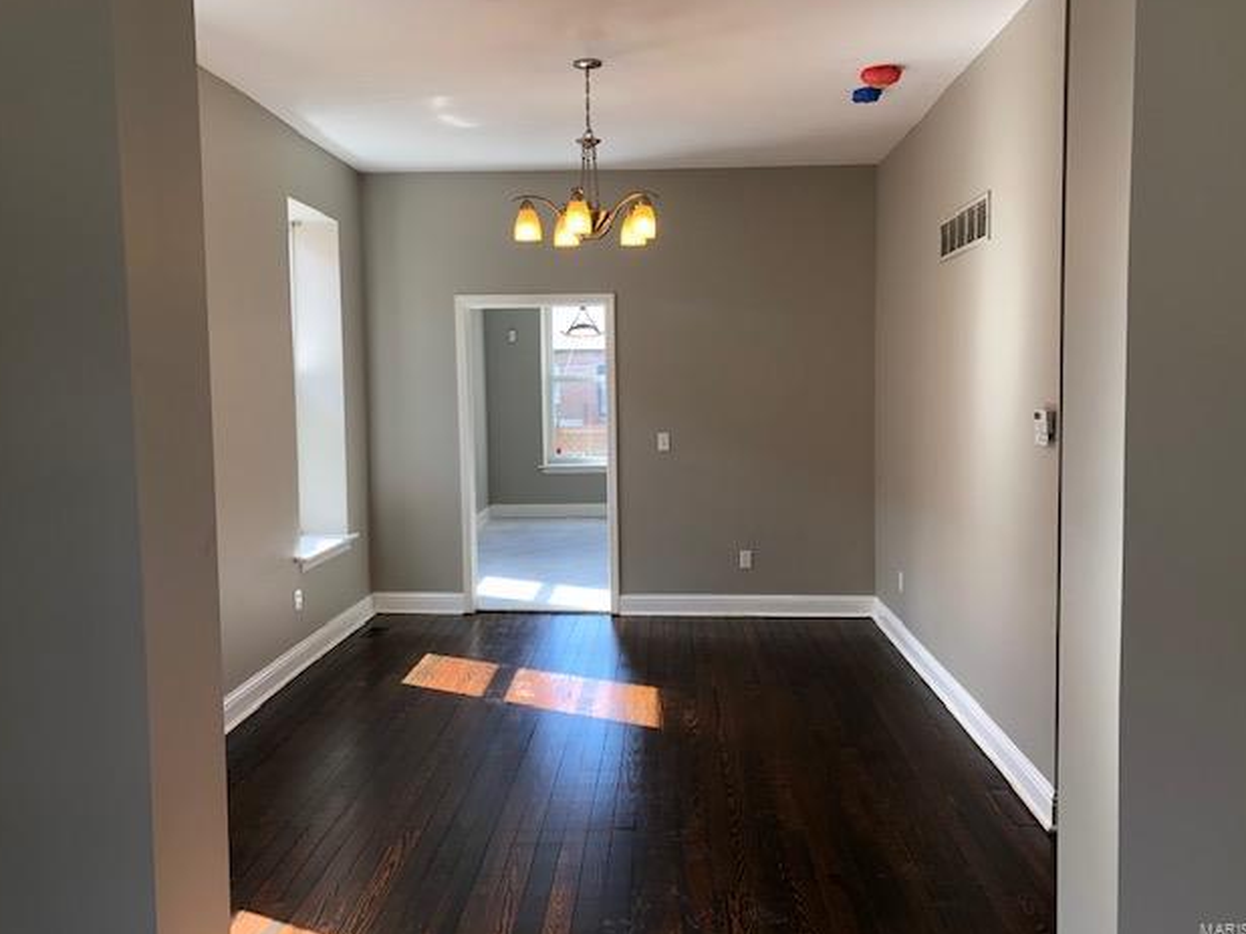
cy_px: 460
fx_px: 1043
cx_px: 615
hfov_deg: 61.7
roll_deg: +1.5
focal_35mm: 29
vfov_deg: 48.2
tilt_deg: -3.7
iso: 64
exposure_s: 1/120
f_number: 1.8
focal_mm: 4
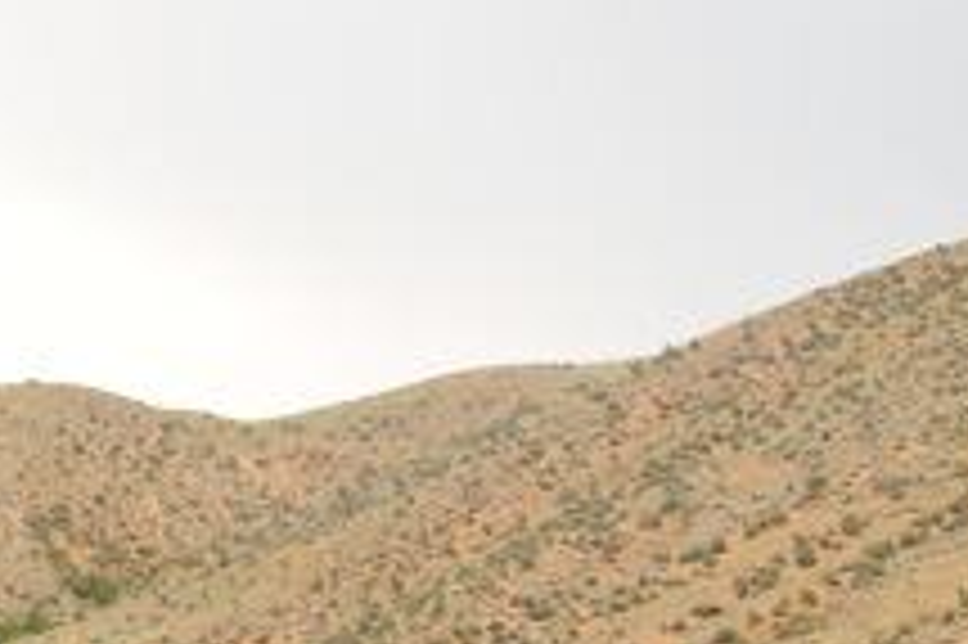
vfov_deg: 10.2
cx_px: 882
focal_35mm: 130
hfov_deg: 15.6
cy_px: 968
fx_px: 3493
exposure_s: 1/125
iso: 200
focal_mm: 35
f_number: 9
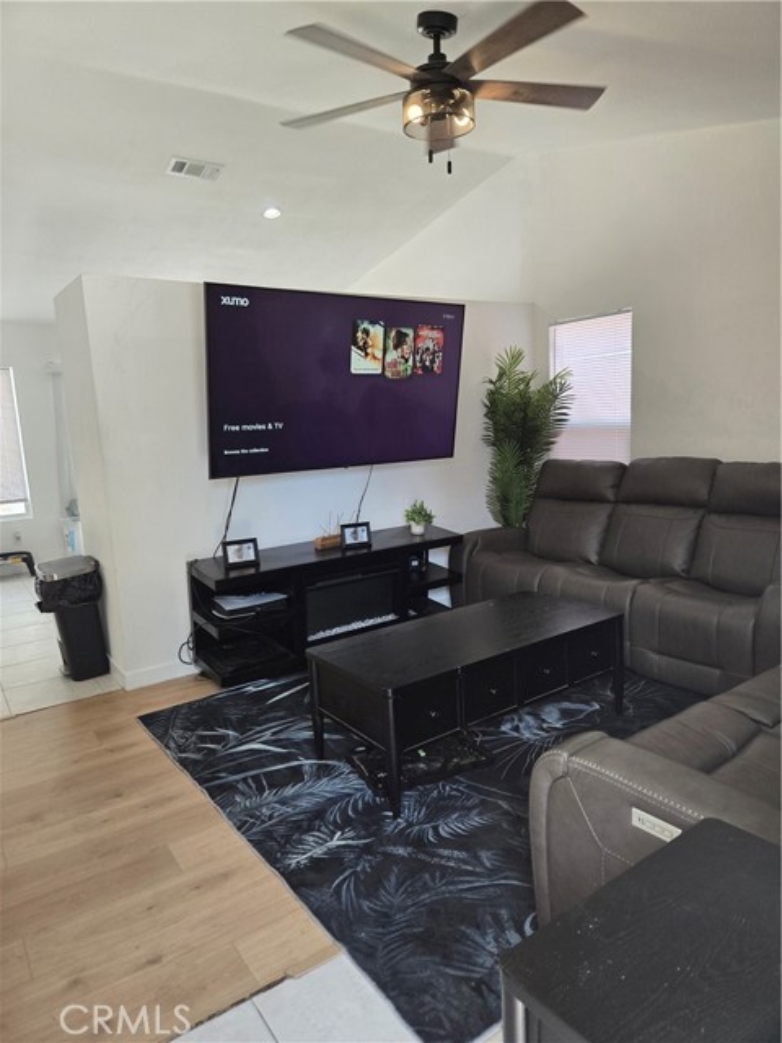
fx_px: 693
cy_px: 522
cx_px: 391
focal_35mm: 23
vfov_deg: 73.9
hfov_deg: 58.9
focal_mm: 5.4
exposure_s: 1/180
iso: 125
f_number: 1.8
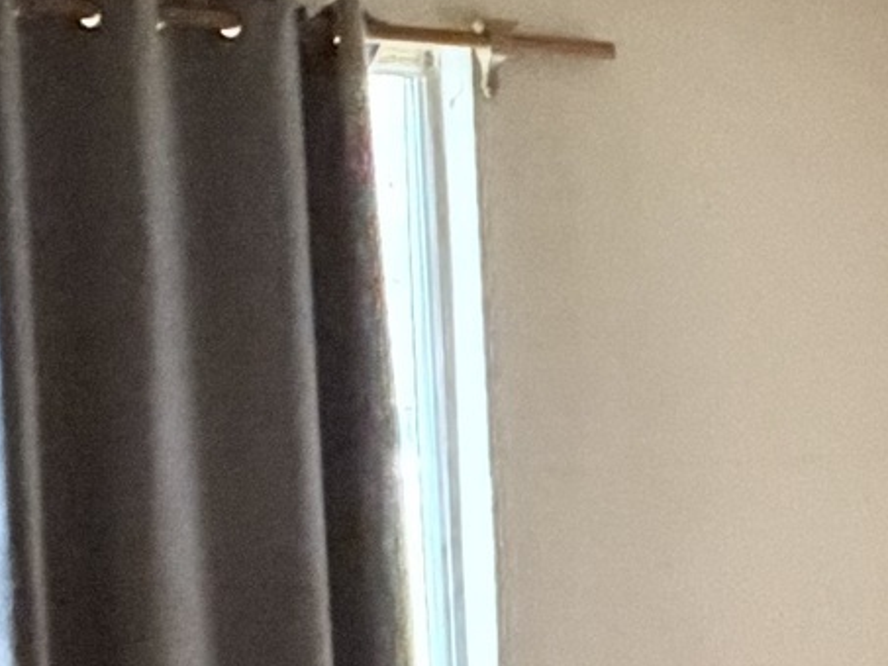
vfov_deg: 15.4
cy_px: 572
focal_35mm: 95
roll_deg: +1.9
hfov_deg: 19.0
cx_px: 1176
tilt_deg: -5.1
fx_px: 2438
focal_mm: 2.22
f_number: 2.2
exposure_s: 1/43
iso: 1250
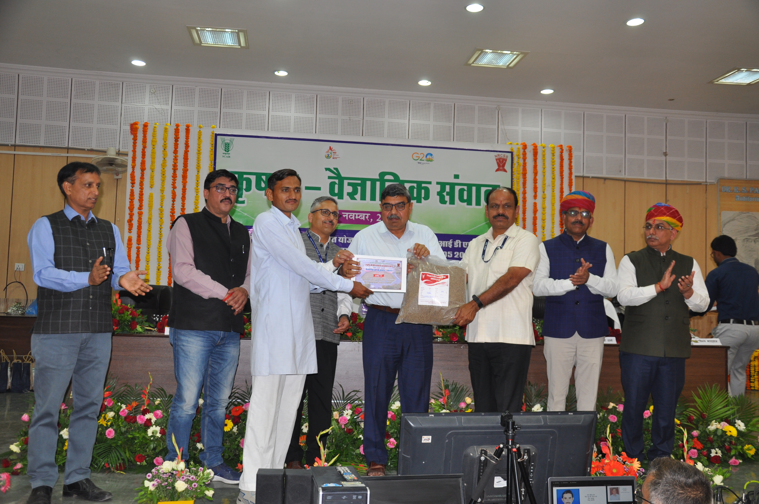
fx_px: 695
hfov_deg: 57.3
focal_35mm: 33
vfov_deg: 39.9
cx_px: 380
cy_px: 252
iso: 400
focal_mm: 22
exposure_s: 1/60
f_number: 3.8
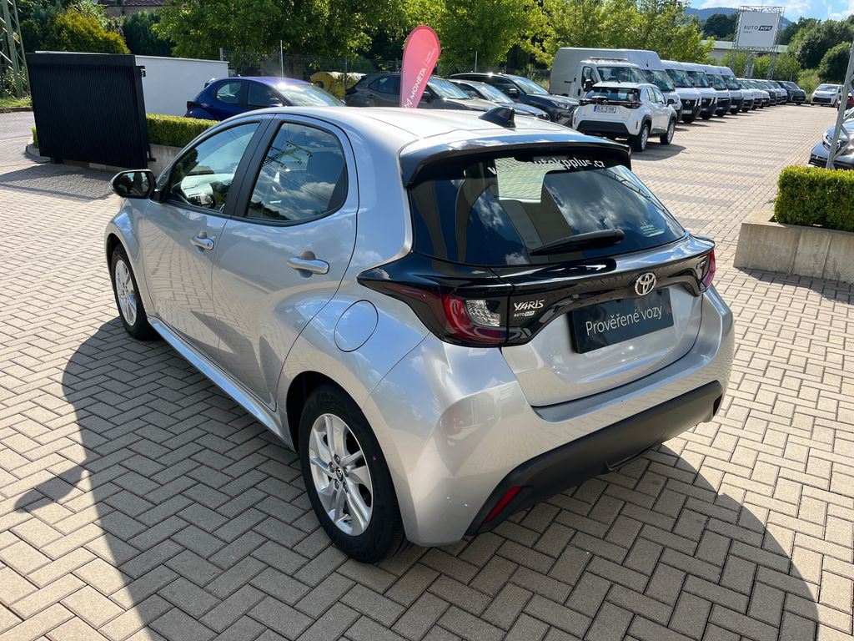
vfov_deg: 53.1
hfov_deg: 67.3
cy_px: 320
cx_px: 427
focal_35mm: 26
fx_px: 641
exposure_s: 1/1992
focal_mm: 5.1
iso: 50
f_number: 1.6
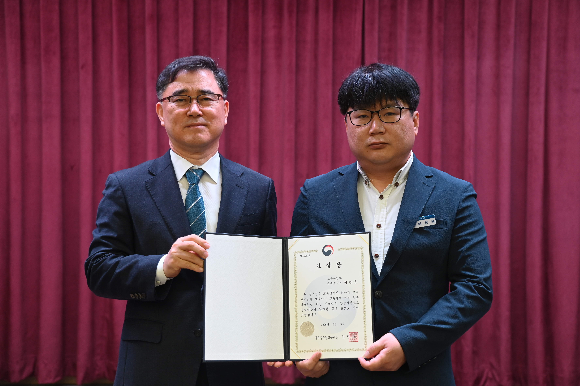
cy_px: 189
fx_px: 886
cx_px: 298
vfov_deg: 24.6
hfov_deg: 36.3
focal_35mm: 55
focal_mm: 52
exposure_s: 1/125
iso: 1800
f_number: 4
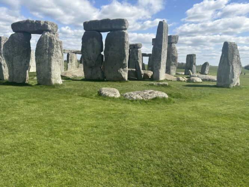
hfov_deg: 71.6
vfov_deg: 56.8
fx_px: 173
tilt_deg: -9.7
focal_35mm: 24
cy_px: 94
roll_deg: -1.6
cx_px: 124
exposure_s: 1/4016
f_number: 1.78
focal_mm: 6.86
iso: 80
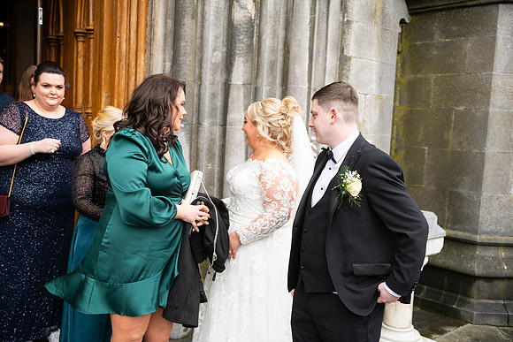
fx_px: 542
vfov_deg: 35.1
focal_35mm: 38
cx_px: 256
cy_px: 171
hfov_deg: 50.7
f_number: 3.5
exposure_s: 1/160
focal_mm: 38
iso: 125
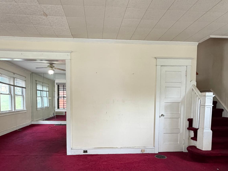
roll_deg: +0.4
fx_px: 165
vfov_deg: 54.1
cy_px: 110
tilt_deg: -3.6
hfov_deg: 69.4
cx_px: 110
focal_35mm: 25
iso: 250
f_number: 2.2
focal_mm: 2.22
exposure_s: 1/121
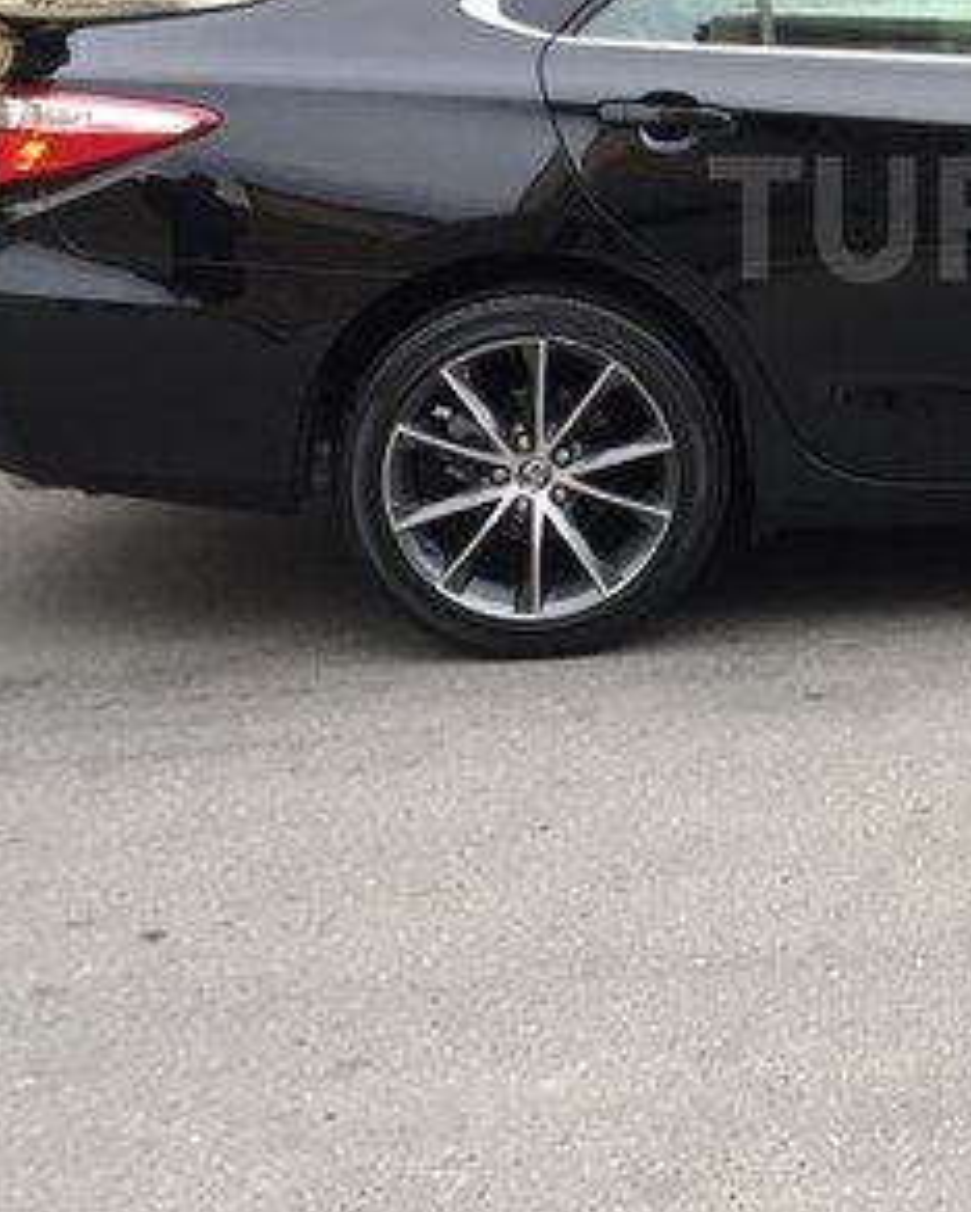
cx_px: 1133
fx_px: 2297
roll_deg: -2.5
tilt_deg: -4.7
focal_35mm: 64
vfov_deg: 28.8
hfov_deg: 22.2
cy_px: 218
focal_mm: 4.15
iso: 40
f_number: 2.2
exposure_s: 1/50
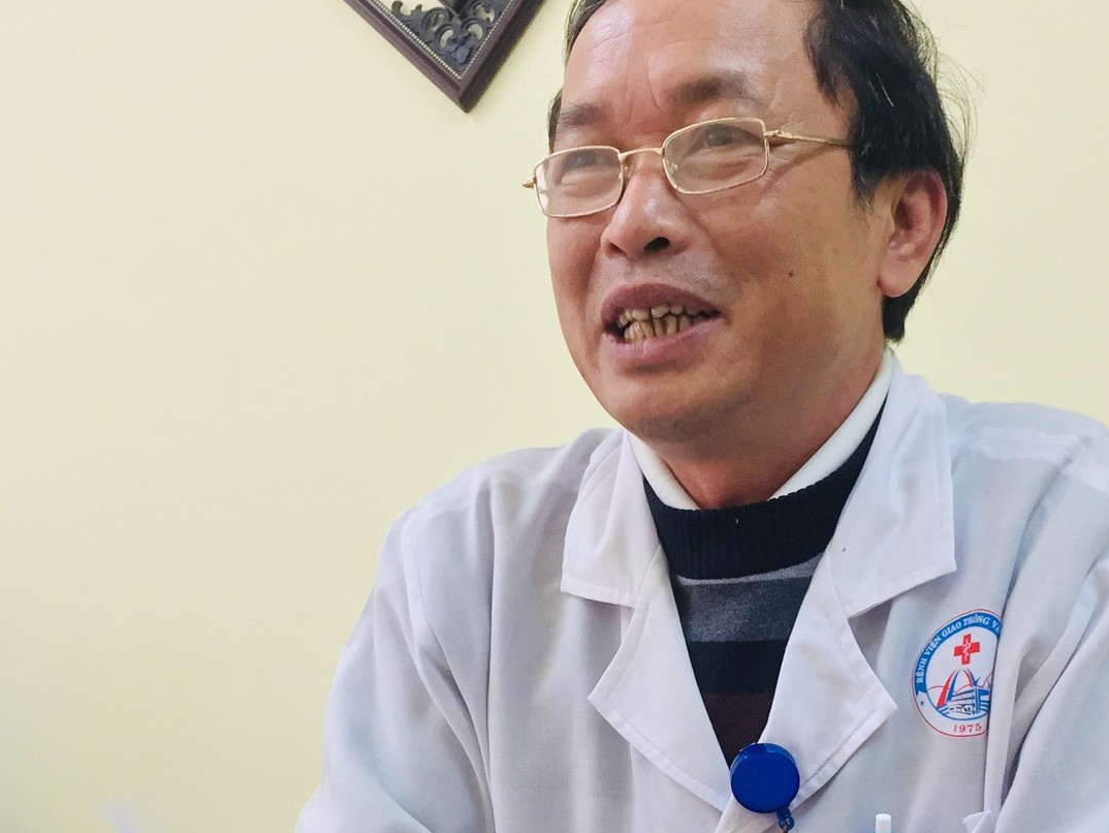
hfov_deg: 35.3
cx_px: 718
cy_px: 634
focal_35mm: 54
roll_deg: +1.4
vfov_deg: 26.7
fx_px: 1730
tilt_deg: +0.1
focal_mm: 4.15
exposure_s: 1/33
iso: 160
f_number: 2.2
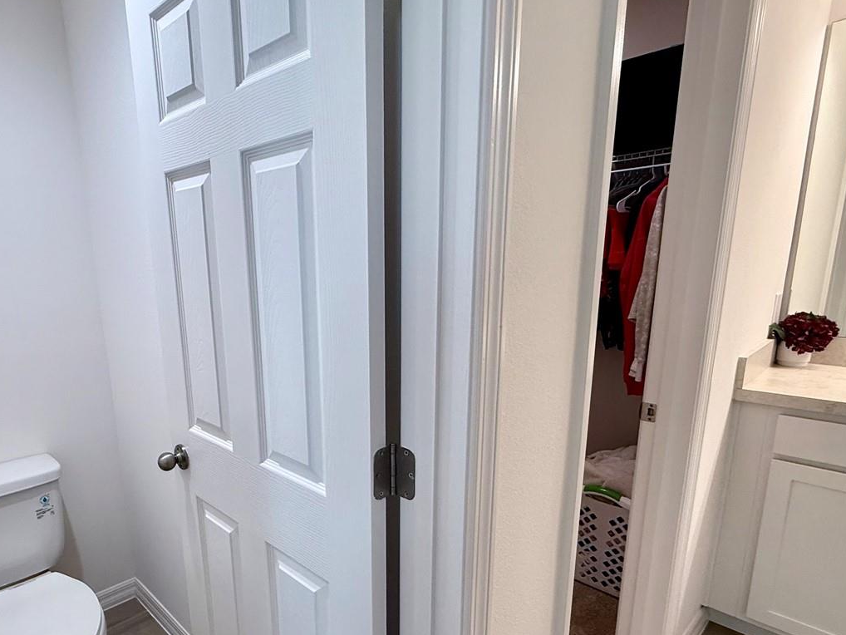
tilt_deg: -12.4
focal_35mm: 22
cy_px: 371
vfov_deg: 60.7
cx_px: 283
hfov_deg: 74.1
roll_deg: +3.1
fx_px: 538
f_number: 2.2
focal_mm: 2.22
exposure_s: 1/120
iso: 125
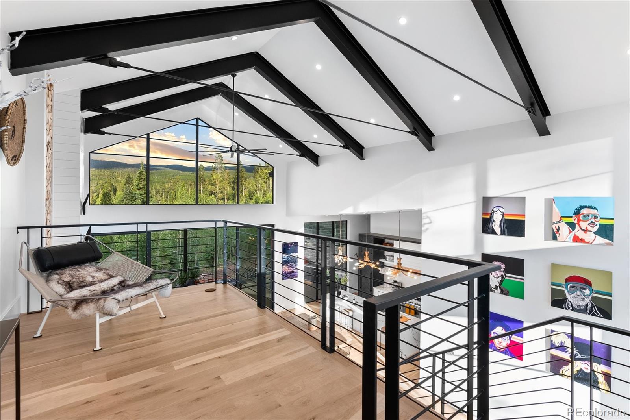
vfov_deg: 73.8
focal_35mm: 16
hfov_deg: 96.7
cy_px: 210
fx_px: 280
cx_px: 315
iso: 500
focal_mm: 16
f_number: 8
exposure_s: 1/13
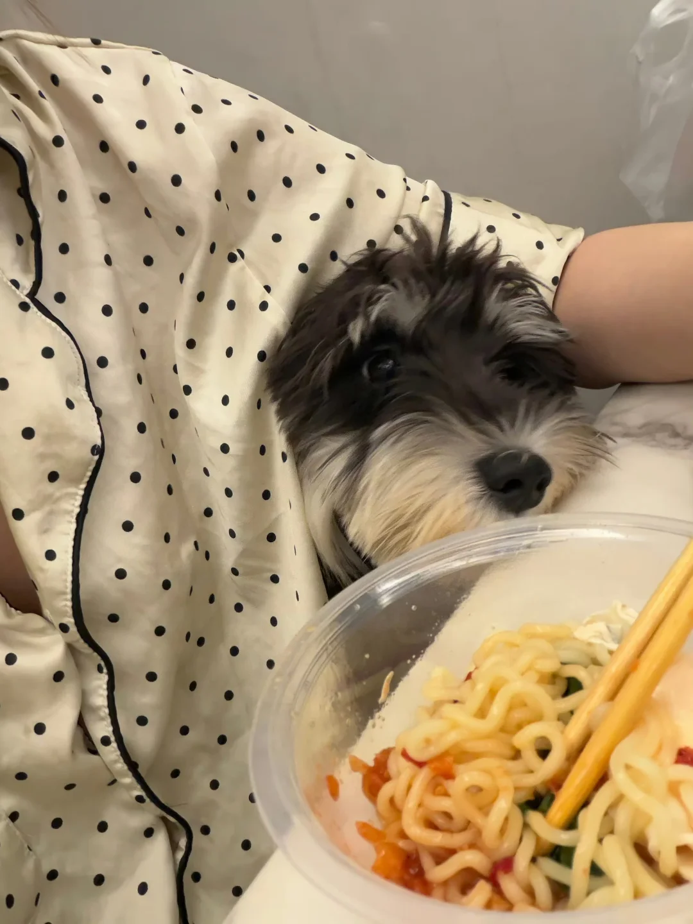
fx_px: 801
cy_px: 462
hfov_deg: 46.8
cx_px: 346
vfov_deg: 60.0
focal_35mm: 30
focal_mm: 2.71
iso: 320
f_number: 1.9
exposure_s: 1/25
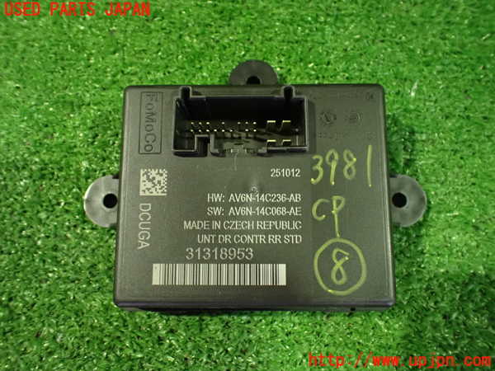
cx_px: 248
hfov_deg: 60.0
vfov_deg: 46.8
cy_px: 186
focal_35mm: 30
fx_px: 429
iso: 1250
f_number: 2.3
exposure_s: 1/30
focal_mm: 5.4
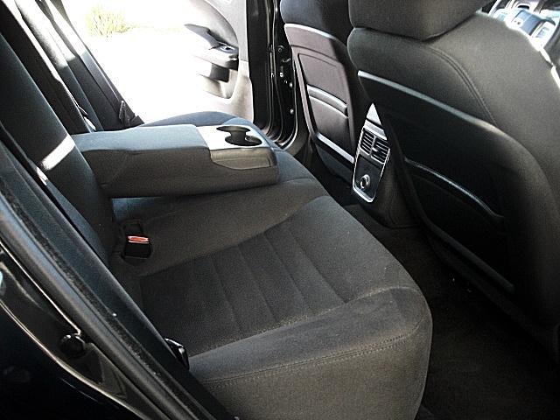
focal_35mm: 36
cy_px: 210
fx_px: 582
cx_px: 280
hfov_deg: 51.4
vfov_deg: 39.7
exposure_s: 1/80
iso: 400
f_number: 2.8
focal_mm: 6.3
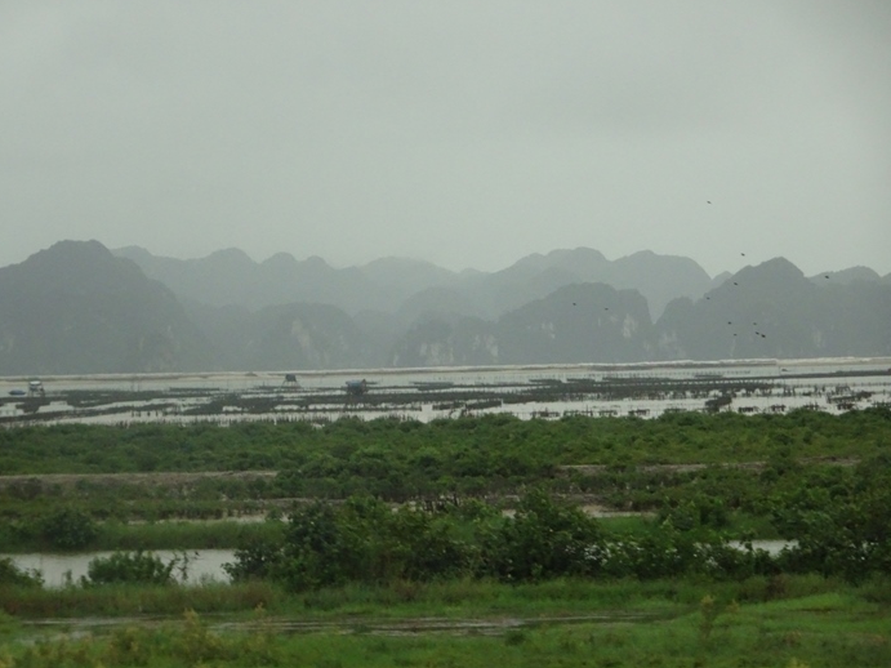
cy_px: 332
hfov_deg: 8.9
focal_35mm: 222
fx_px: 5713
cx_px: 445
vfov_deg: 6.7
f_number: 6.3
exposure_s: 1/250
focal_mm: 37.35
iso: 1000
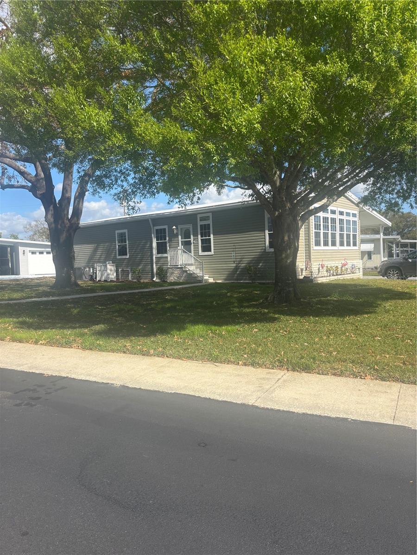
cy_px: 278
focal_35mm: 26
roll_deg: +2.4
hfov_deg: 53.1
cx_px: 208
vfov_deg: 67.3
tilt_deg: -4.1
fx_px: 418
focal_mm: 5.96
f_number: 1.6
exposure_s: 1/2857
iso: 50
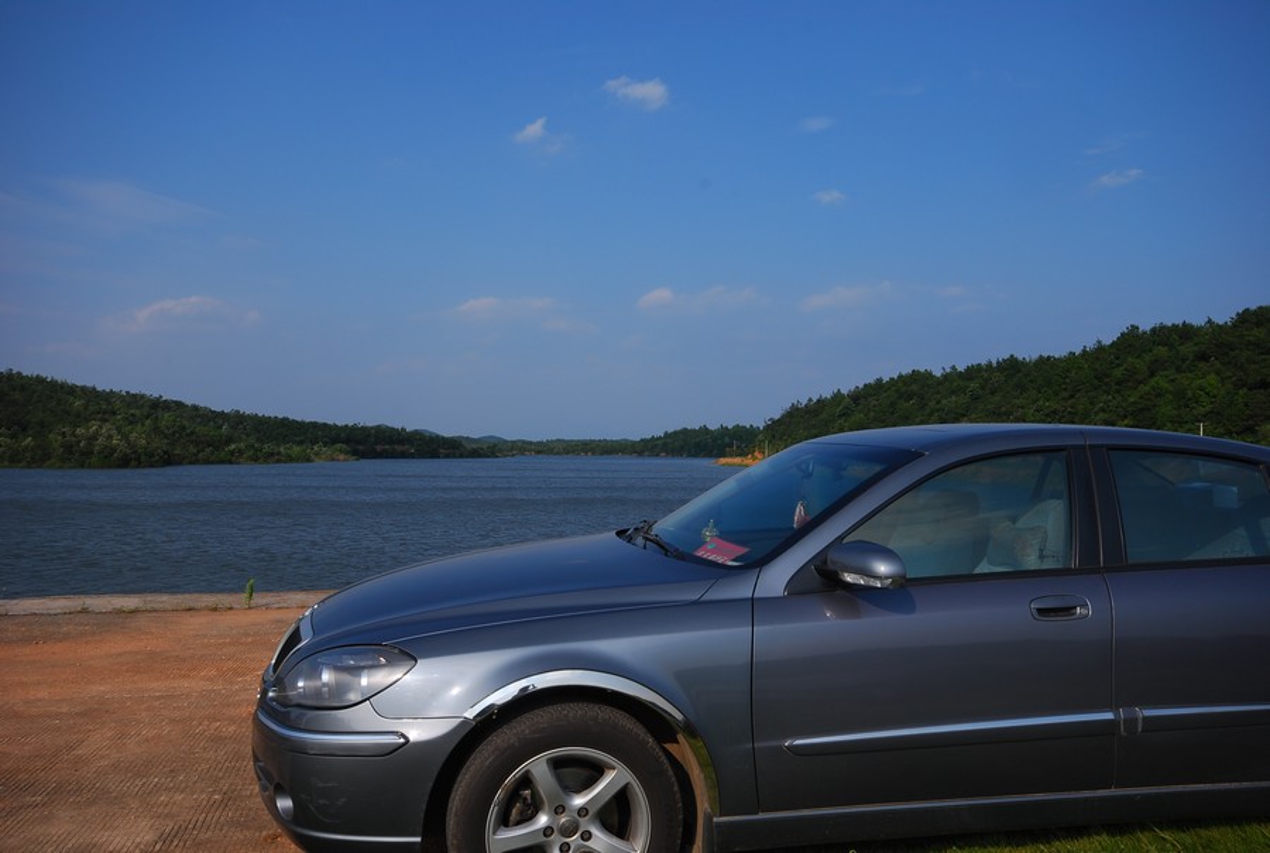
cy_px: 426
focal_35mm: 30
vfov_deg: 43.8
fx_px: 1060
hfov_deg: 61.8
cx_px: 635
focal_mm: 20
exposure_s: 1/160
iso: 100
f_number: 13
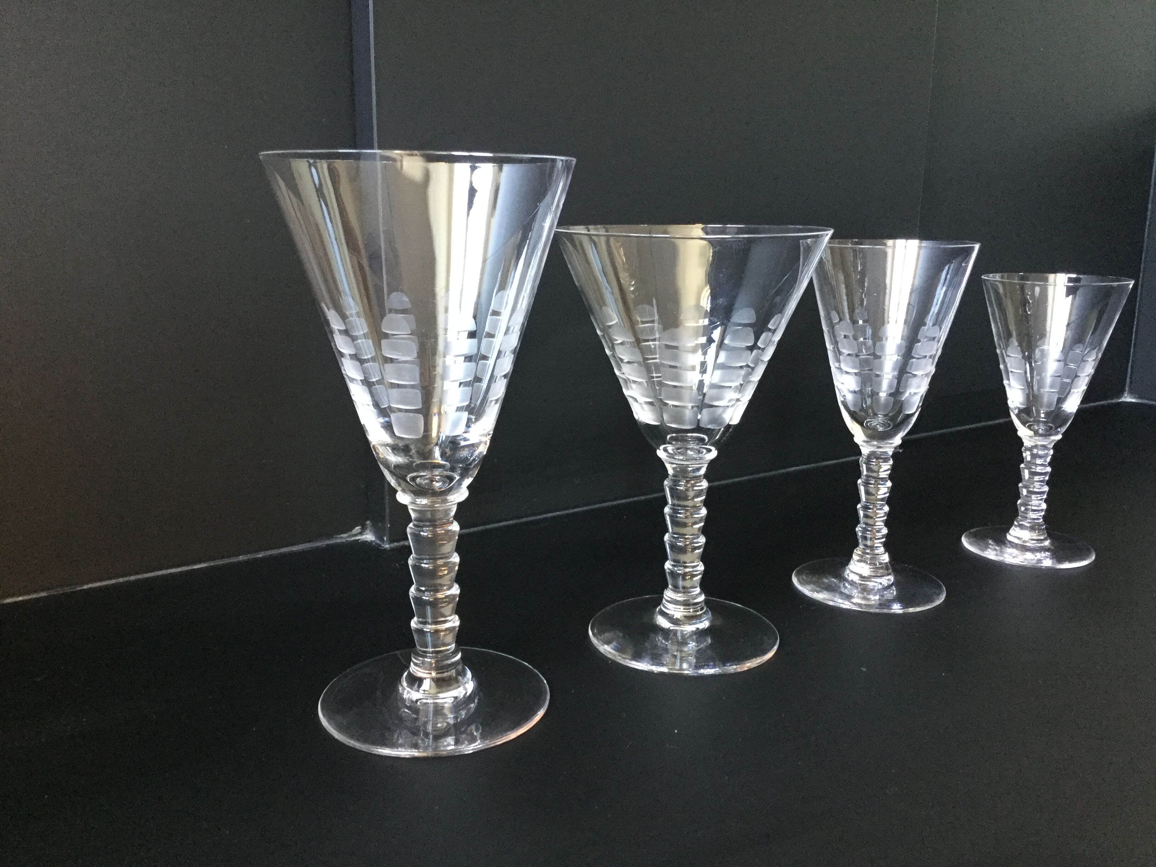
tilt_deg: -13.9
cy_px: 434
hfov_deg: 58.4
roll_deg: -0.1
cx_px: 578
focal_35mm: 31
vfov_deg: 45.4
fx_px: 1035
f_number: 2.4
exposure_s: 1/33
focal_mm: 3.3
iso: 160
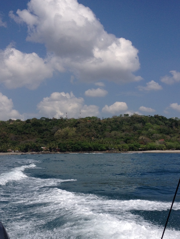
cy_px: 154
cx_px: 92
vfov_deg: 37.2
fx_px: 353
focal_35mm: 51
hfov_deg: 28.6
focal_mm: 4.28
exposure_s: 1/3690
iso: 50
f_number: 2.4
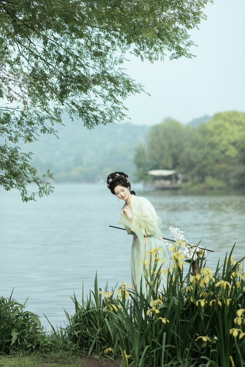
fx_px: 857
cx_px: 122
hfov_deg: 16.3
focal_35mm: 84
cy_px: 184
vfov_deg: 24.2
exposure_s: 1/2500
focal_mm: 85
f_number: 2
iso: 100
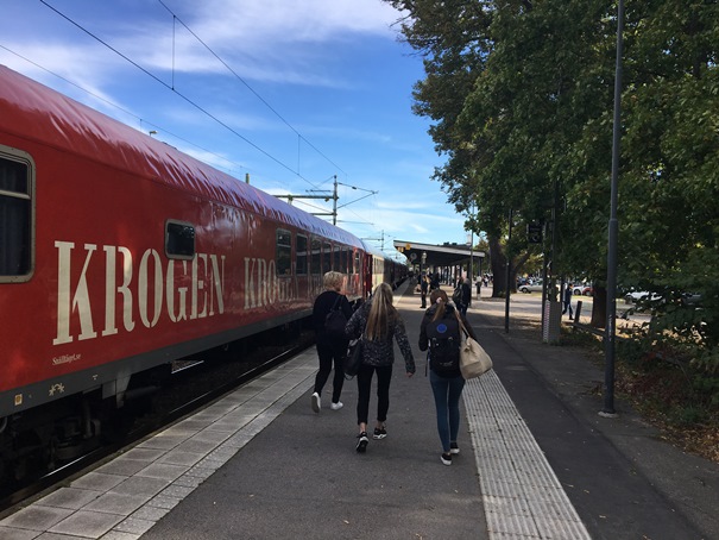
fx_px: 602
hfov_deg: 61.6
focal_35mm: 29
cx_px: 360
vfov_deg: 48.2
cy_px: 270
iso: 25
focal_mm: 4.15
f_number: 2.2
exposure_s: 1/845
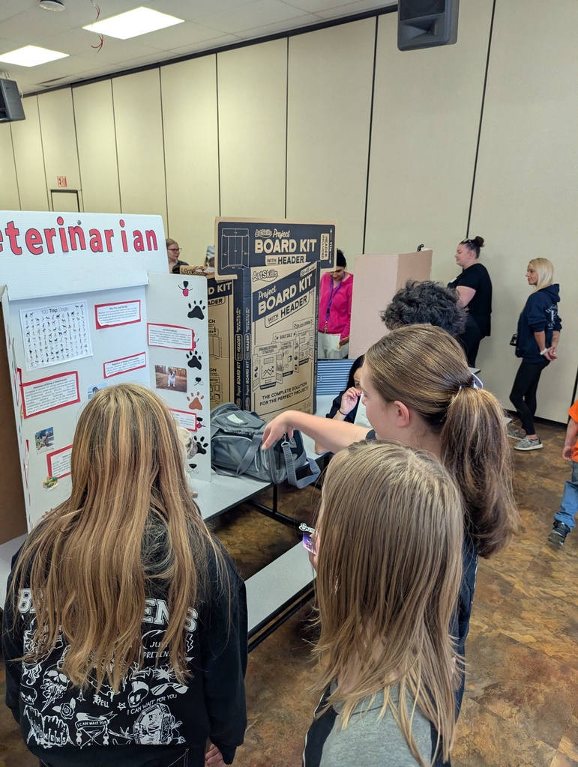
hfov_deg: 56.9
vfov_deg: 71.5
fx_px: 533
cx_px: 289
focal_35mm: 24
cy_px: 384
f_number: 1.85
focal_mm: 6.81
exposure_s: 1/120
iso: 340
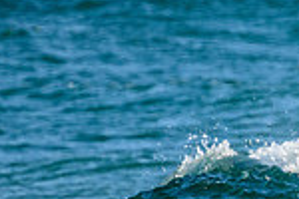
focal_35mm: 3096
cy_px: 212
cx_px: 508
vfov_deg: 0.4
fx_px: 25712
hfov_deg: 0.7
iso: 1600
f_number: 11
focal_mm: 800
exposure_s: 1/2000
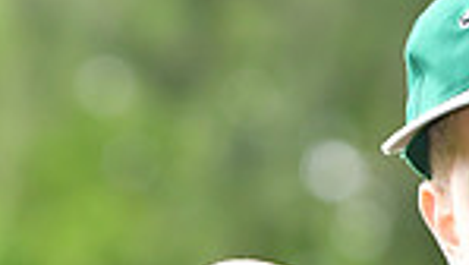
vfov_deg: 1.7
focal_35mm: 736
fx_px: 9158
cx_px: 482
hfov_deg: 2.9
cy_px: 377
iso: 500
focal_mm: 120
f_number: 4
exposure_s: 1/1250
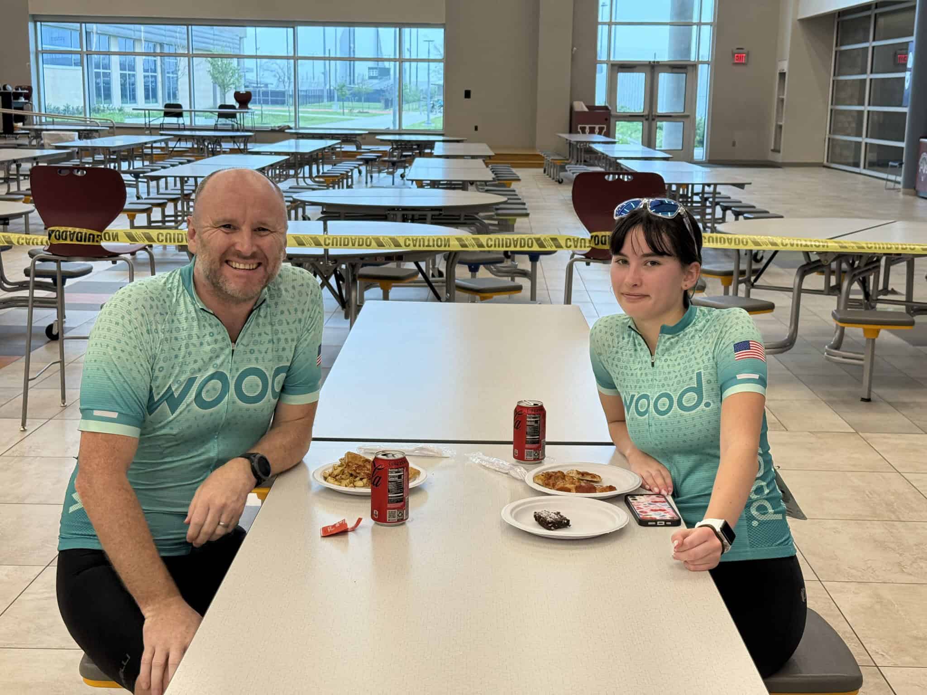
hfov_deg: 39.7
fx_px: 1285
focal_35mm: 48
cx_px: 464
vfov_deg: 30.3
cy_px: 348
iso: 125
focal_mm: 6.8
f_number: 1.8
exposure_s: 1/150
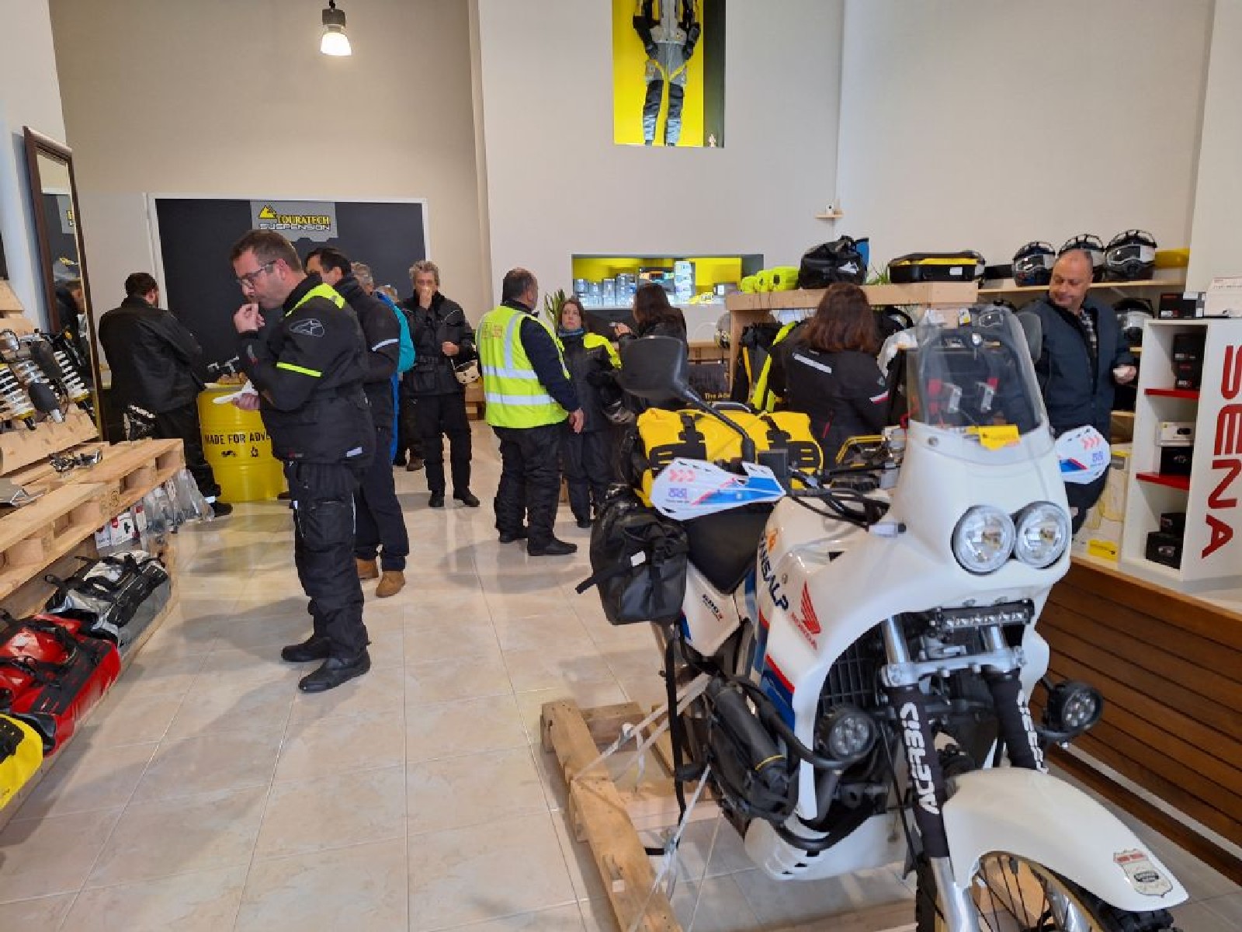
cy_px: 466
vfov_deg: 58.9
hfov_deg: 73.9
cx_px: 621
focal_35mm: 23
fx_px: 825
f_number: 1.8
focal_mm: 5.54
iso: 200
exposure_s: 1/33
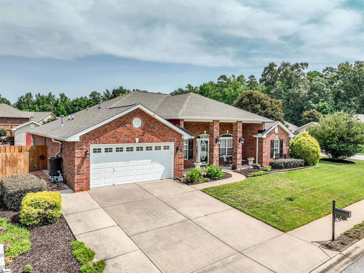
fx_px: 252
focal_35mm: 24
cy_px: 136
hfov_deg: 71.6
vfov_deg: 56.8
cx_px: 182
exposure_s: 1/2000
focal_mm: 12.29
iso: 100
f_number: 2.8
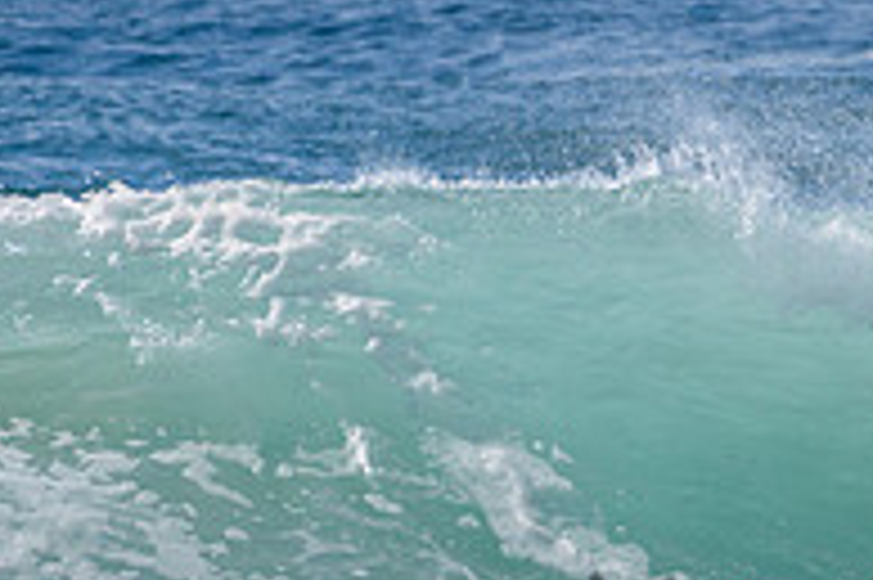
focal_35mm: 1832
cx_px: 1346
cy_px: 410
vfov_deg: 0.7
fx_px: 44387
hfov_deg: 1.1
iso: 80
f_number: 5.6
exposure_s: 1/2000
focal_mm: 500
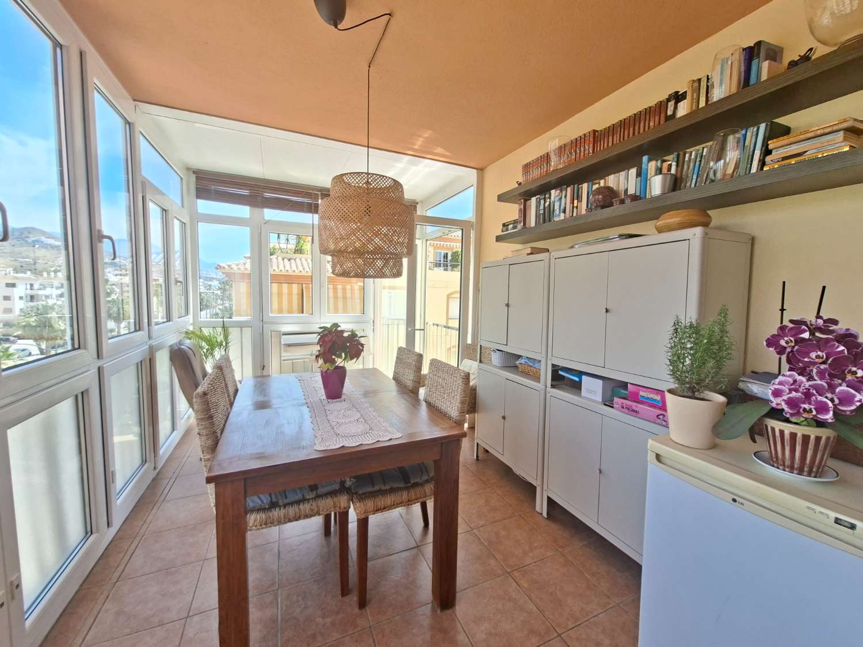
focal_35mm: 13
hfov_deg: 106.2
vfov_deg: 89.9
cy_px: 324
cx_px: 432
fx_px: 324
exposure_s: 1/156
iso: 40
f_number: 2.2
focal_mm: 1.74
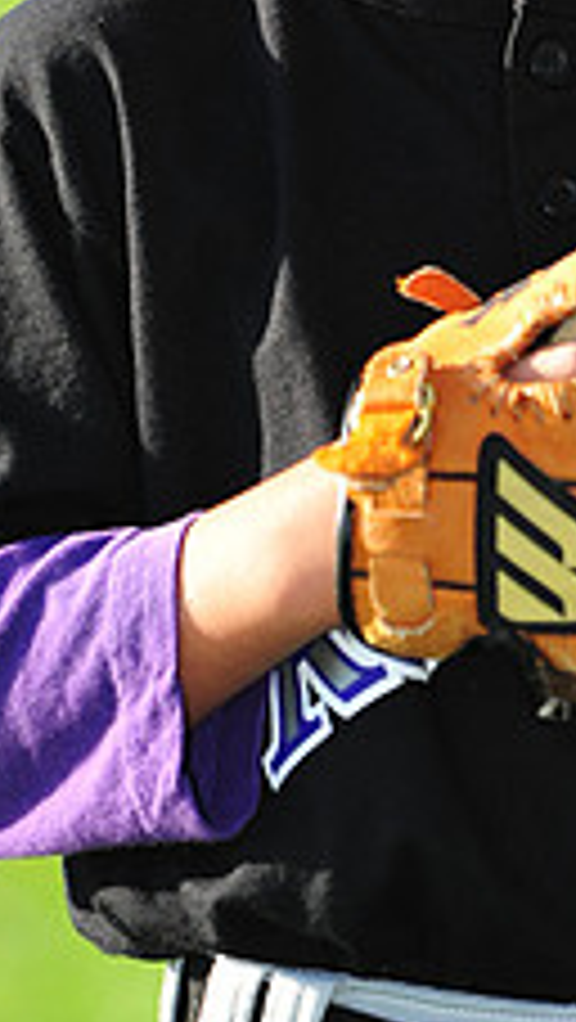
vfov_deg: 5.2
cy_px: -185
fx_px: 11220
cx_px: 446
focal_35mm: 414
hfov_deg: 2.9
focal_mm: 155
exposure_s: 1/400
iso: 200
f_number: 5
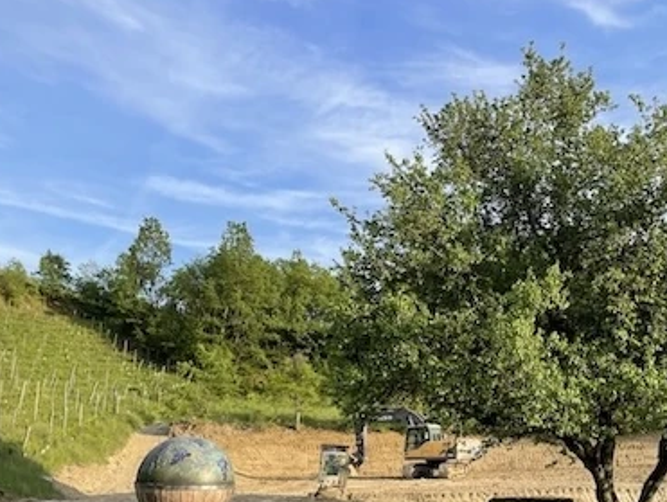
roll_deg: +0.9
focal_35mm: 42
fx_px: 810
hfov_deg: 43.6
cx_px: 484
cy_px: 394
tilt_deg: +8.1
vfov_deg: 33.5
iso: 32
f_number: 1.6
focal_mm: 4.2
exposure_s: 1/903
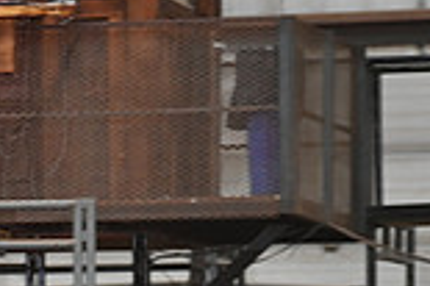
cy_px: 515
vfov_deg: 1.8
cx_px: -269
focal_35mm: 750
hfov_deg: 2.7
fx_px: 8949
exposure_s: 1/250
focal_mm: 200
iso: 3200
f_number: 5
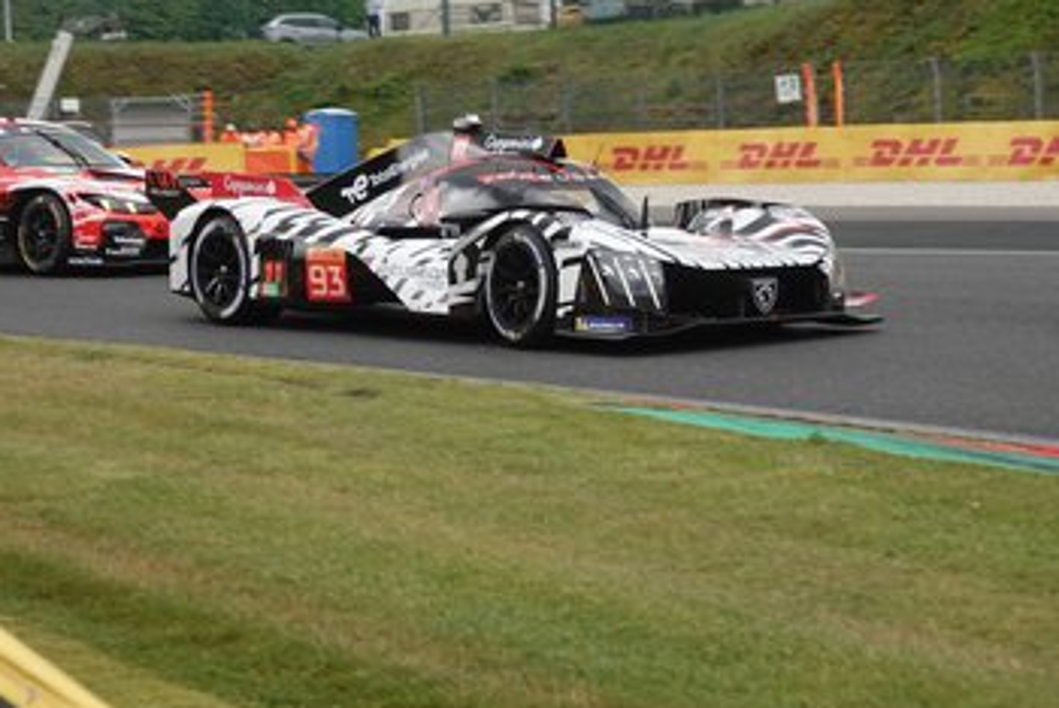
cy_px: 300
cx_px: 481
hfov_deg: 19.6
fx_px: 3062
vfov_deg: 13.2
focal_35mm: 104
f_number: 3.5
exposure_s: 1/800
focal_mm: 29.69
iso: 160
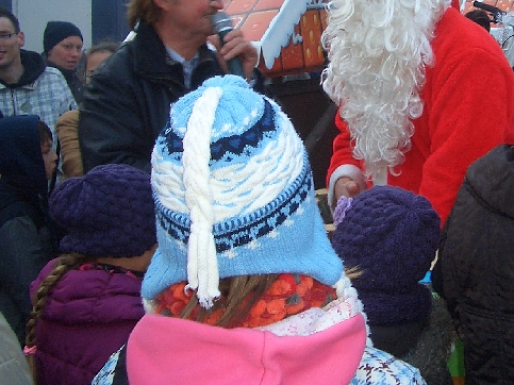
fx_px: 861
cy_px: 94
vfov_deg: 24.9
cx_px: 411
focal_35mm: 58
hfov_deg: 32.3
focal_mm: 5.8
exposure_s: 1/40
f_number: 2.6
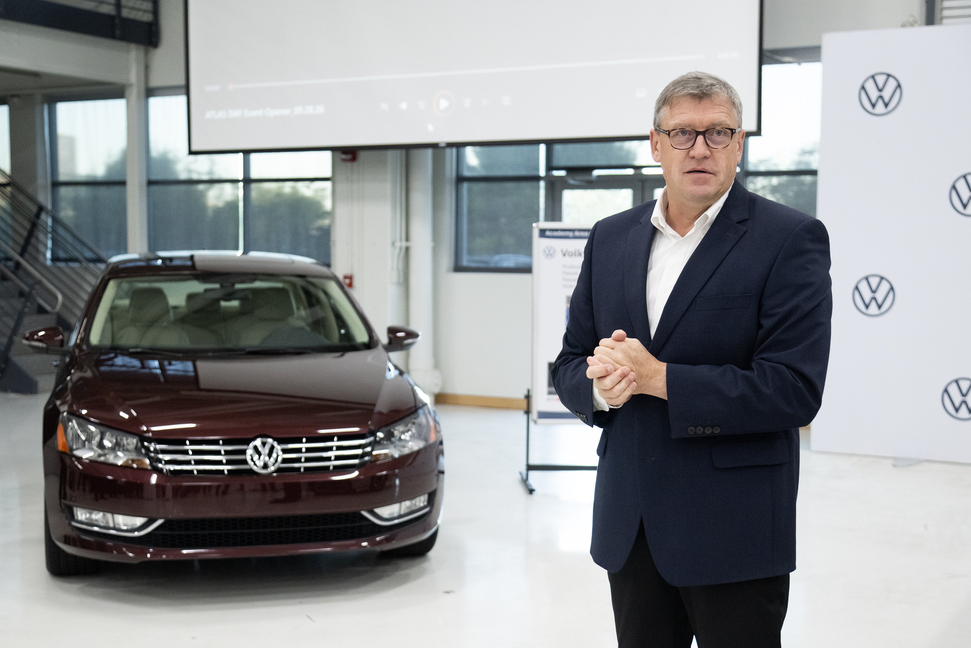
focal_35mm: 44
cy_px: 324
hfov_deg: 44.5
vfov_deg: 30.5
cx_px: 486
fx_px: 1187
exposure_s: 1/250
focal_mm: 44
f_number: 4
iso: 4000
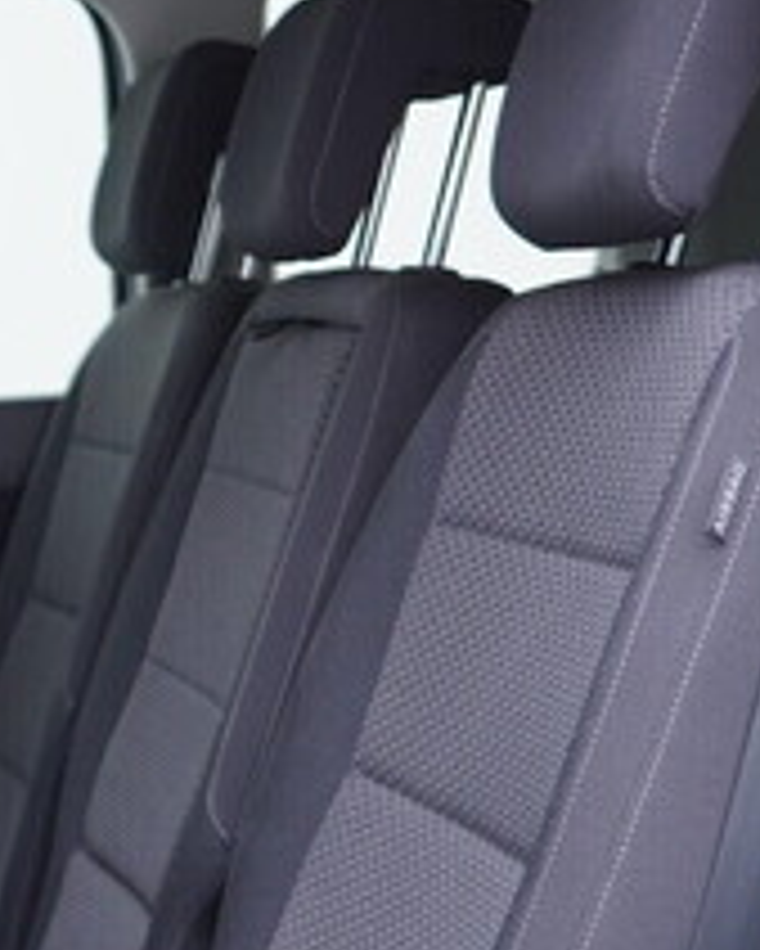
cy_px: 633
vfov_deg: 21.6
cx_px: -175
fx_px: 2472
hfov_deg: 16.7
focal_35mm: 88
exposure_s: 1/40
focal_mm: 24
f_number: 2.8
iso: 250
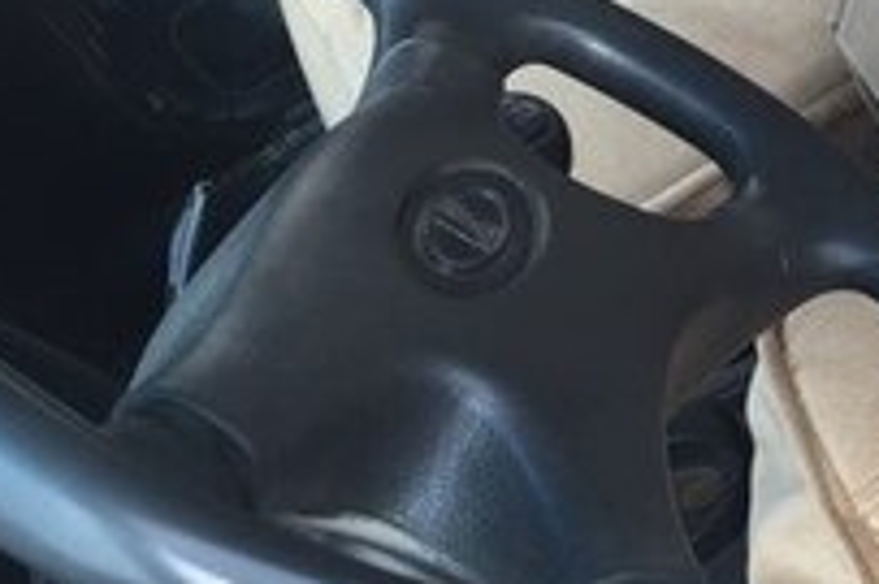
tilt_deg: -31.9
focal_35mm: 98
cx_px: 1334
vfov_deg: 13.0
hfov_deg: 18.4
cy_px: -366
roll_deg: +21.6
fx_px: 2391
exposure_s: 1/120
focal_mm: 4.15
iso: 32
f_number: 2.2
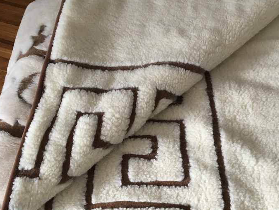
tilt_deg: -58.0
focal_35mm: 43
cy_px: 118
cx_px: 163
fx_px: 347
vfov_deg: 33.6
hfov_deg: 43.7
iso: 100
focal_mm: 4.15
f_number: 2.2
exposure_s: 1/33
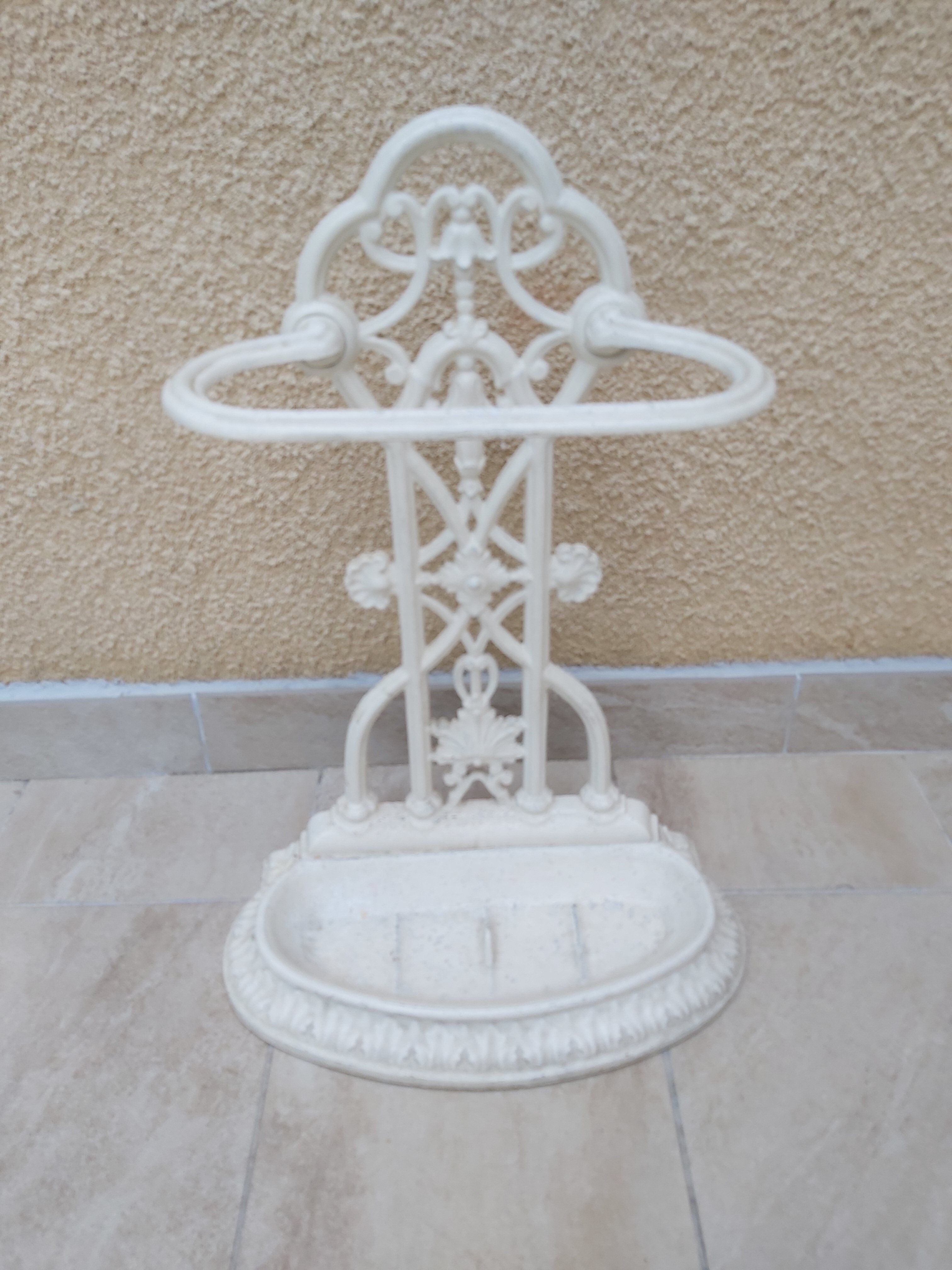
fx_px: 953
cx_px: 476
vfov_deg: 67.3
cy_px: 635
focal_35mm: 26
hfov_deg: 53.1
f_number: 1.7
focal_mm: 3.92
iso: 64
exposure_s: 1/333
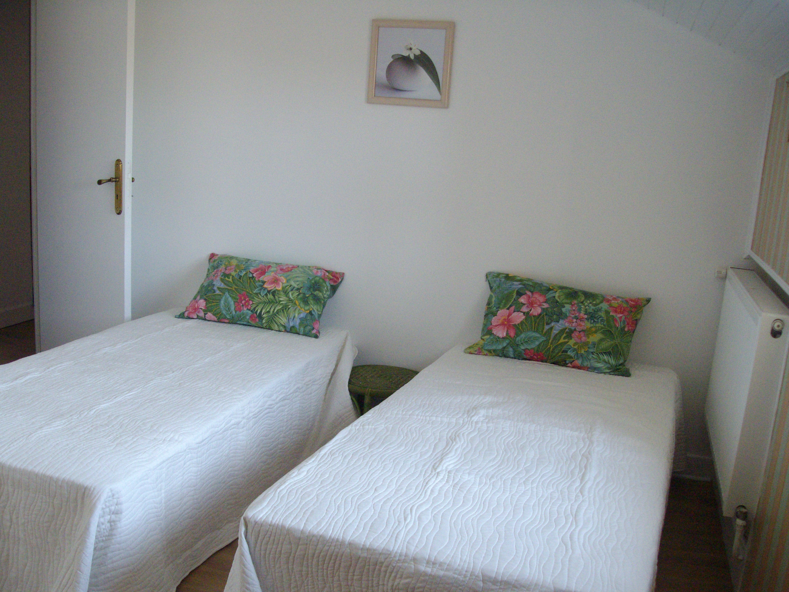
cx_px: 394
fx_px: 821
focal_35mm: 36
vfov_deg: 39.7
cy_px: 296
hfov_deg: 51.4
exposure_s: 1/40
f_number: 2.7
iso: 320
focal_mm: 6
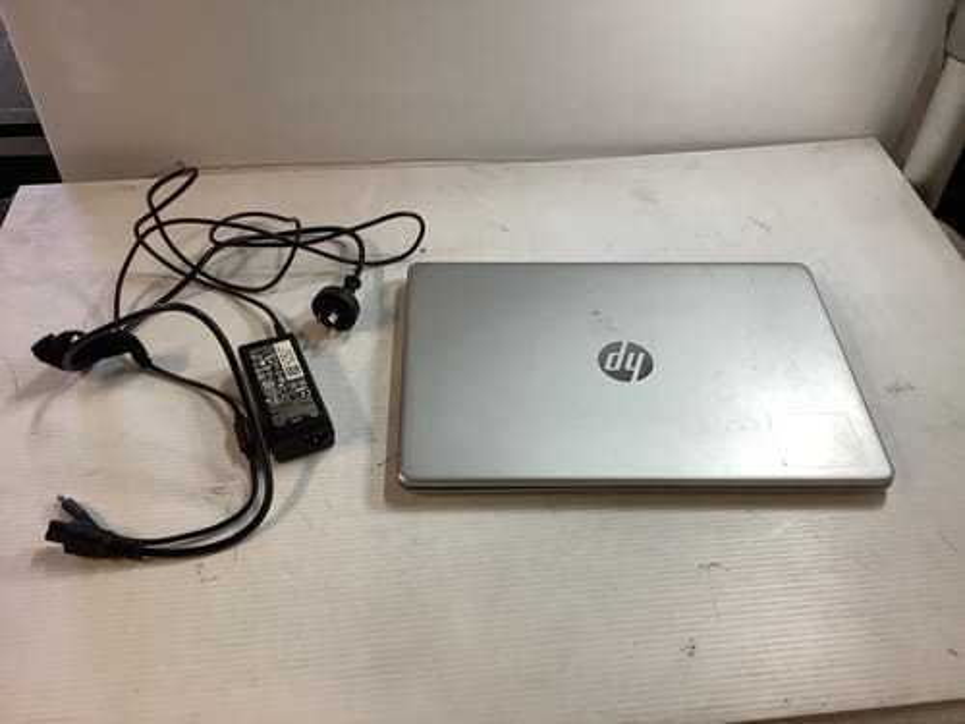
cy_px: 362
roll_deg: +1.9
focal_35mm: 31
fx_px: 864
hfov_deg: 58.4
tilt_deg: -44.6
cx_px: 482
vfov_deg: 45.4
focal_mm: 3.3
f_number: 2.4
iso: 64
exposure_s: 1/50
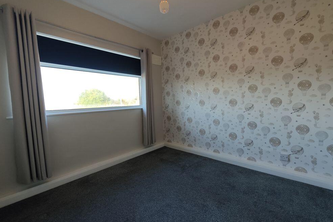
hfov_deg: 108.3
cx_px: 168
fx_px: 120
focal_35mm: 13
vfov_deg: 85.4
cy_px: 112
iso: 50
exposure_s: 1/224
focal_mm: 2.03
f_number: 1.8
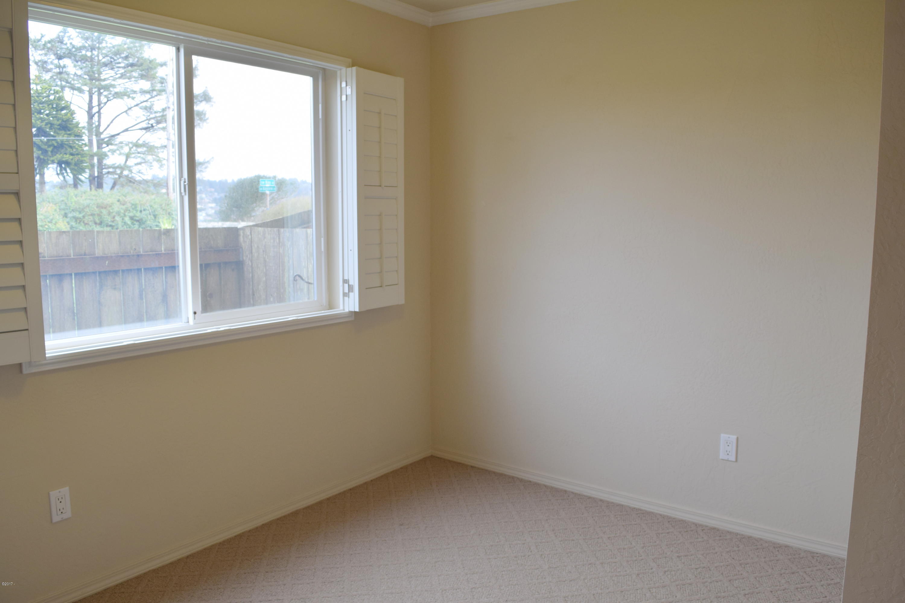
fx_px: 679
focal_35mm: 27
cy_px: 302
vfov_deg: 47.9
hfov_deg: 67.4
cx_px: 452
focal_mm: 18
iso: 200
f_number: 8
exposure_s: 1/50
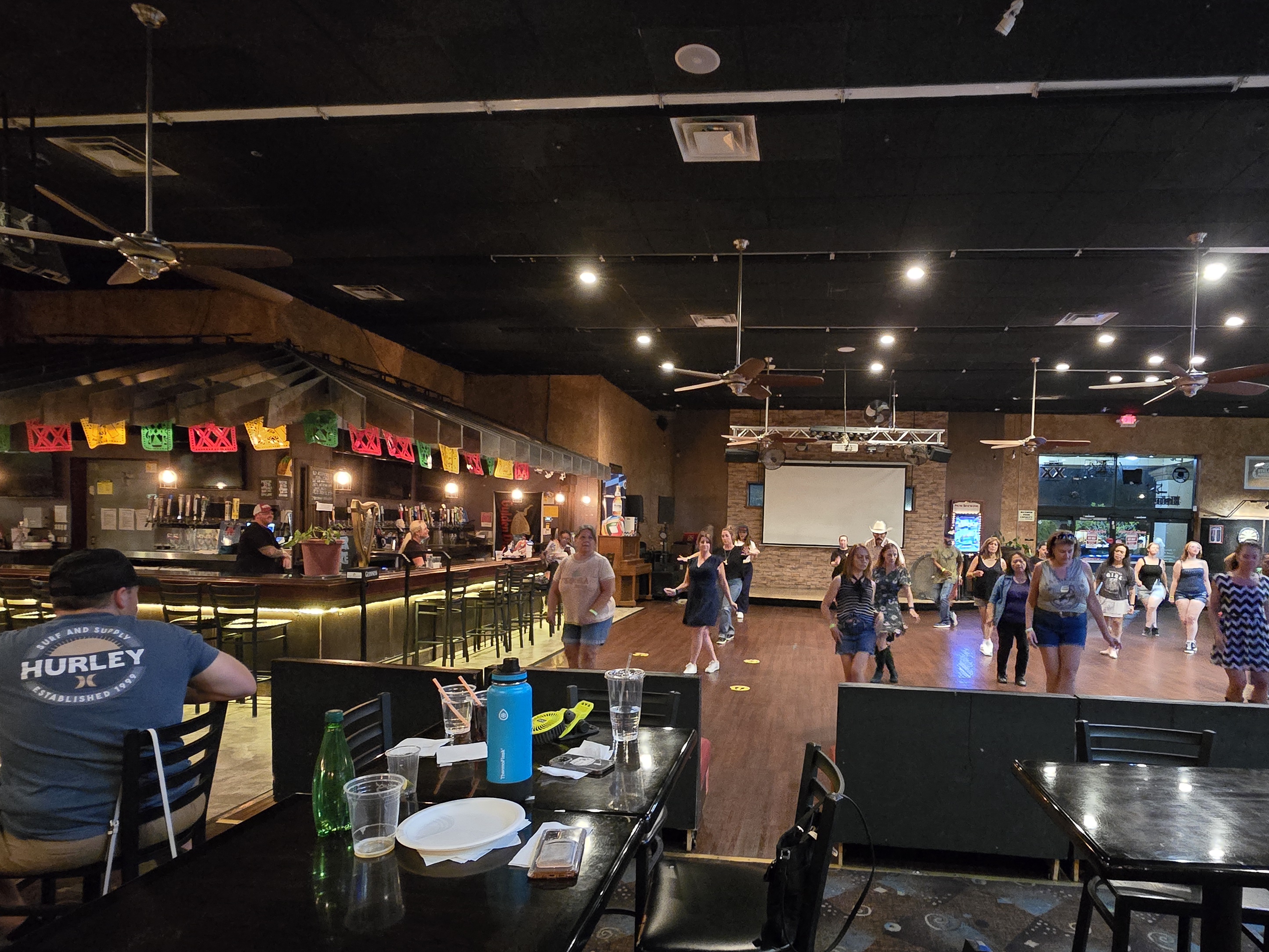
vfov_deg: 70.9
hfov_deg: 87.0
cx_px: 738
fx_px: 660
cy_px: 570
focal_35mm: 18
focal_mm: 2.2
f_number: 2.2
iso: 1600
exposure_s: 1/24
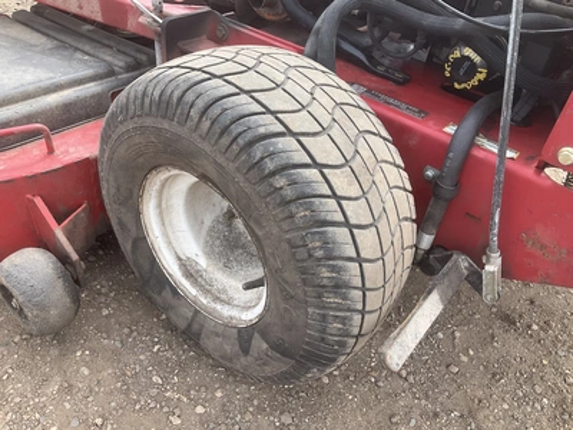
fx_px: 480
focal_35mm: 29
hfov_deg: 61.7
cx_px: 286
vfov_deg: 48.2
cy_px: 215
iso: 25
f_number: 1.8
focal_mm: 3
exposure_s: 1/397
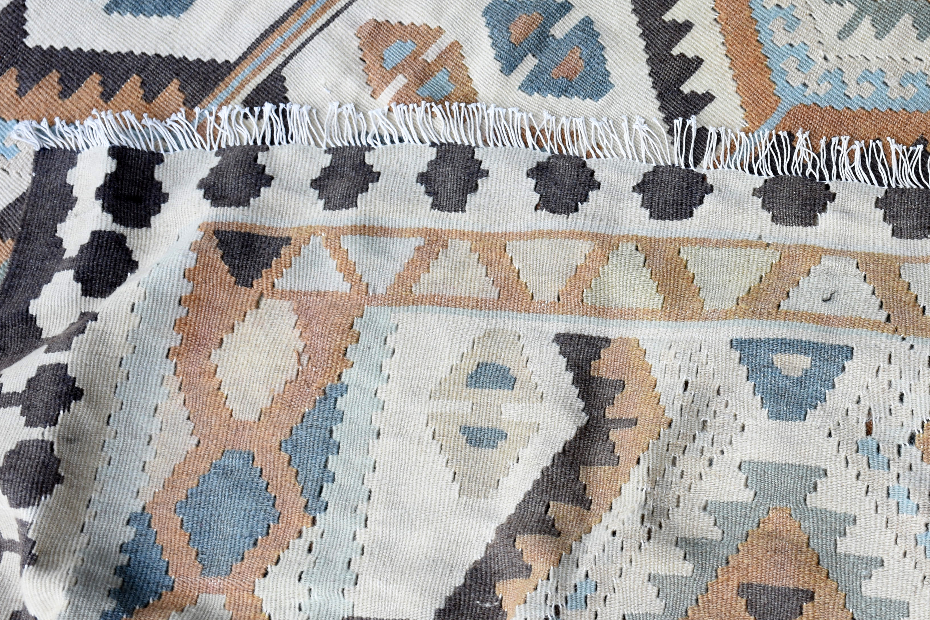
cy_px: 160
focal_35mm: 74
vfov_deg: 18.3
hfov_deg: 27.0
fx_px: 1909
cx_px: 714
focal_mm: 27
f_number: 5.6
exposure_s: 1/60
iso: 200
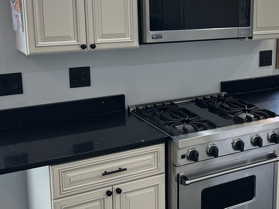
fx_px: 459
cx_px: 211
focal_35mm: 57
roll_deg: -0.1
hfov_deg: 33.1
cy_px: 75
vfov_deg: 25.6
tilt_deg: -11.1
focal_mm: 5.7
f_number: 1.5
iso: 64
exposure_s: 1/120
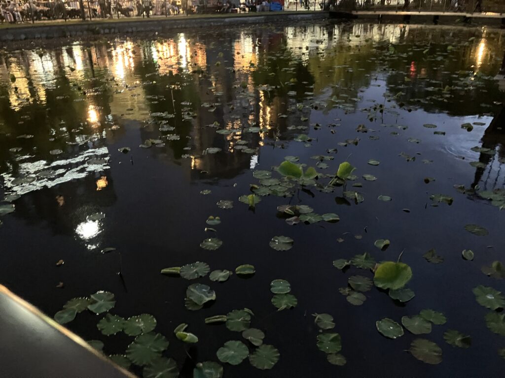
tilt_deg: -25.2
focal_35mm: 28
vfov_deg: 49.7
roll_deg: +1.4
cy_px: 189
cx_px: 252
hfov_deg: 63.4
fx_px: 408
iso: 1600
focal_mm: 3.99
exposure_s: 1/17
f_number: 1.8
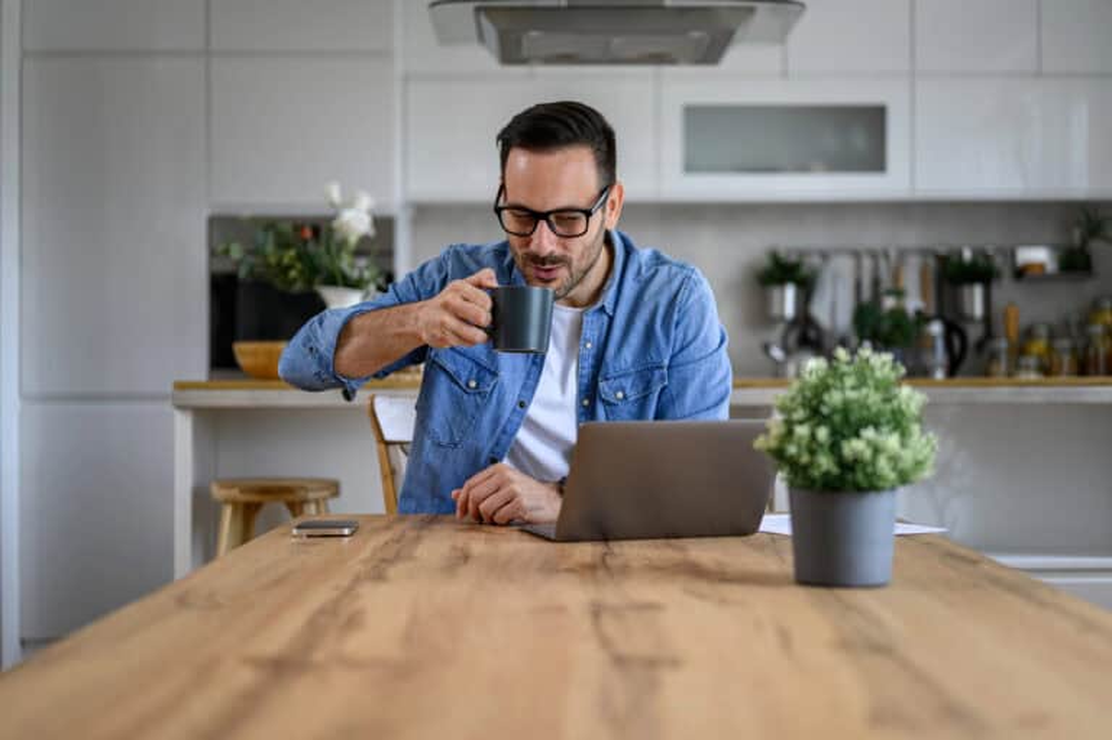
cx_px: 556
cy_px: 370
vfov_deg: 27.0
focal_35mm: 50
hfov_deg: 39.6
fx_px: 1543
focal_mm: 50
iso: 250
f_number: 2
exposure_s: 1/160
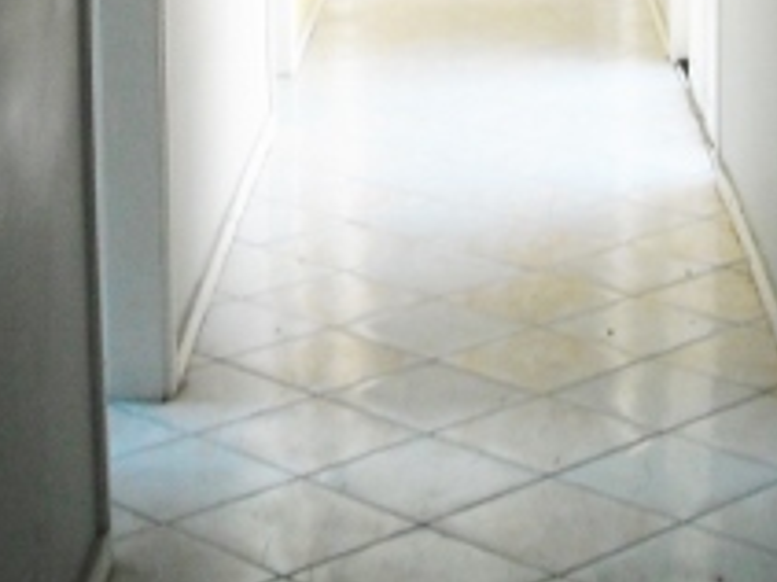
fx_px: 2378
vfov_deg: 13.4
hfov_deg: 18.6
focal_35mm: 106
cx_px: 390
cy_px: -177
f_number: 2.8
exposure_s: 1/60
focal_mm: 5.7
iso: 154
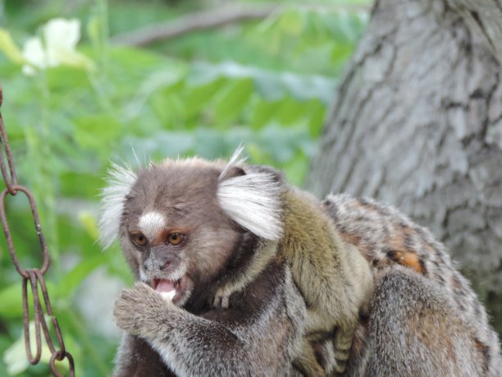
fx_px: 5076
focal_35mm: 350
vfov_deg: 4.2
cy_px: 188
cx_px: 251
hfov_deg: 5.7
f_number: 4.8
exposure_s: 1/100
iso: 400
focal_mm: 62.4
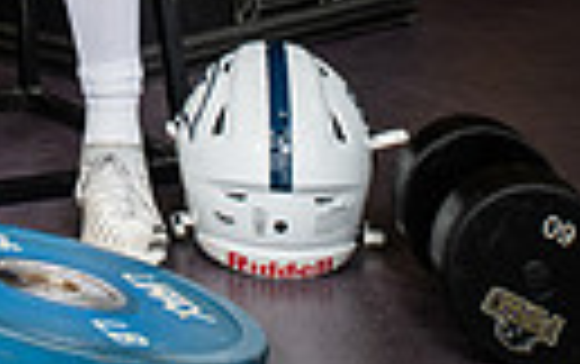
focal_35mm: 124
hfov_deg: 16.2
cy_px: -566
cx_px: -85
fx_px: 1963
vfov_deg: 9.3
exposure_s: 1/250
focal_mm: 35
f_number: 5.6
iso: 500
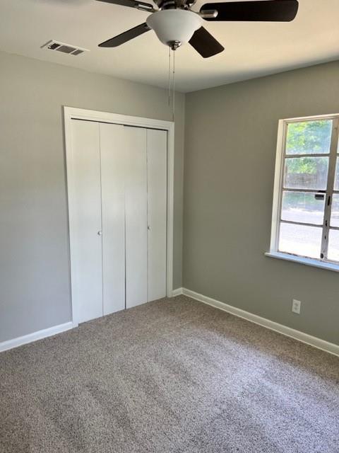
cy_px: 226
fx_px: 339
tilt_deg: -9.7
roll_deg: +0.0
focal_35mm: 26
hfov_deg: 53.1
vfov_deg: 67.3
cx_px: 170
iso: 64
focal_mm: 5.7
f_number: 1.5
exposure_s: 1/137
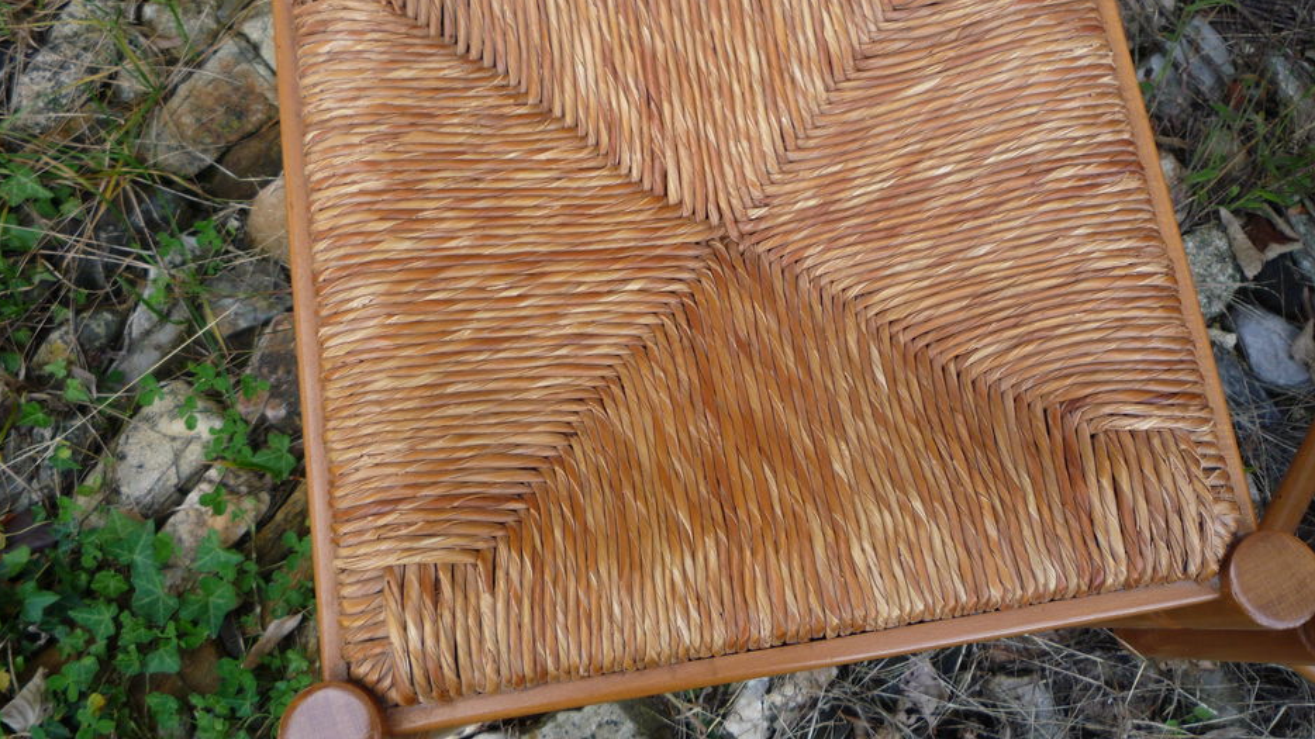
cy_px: 287
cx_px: 691
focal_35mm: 35
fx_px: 1220
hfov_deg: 56.6
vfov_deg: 33.6
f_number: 3.3
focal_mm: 5.2
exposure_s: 1/80
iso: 100
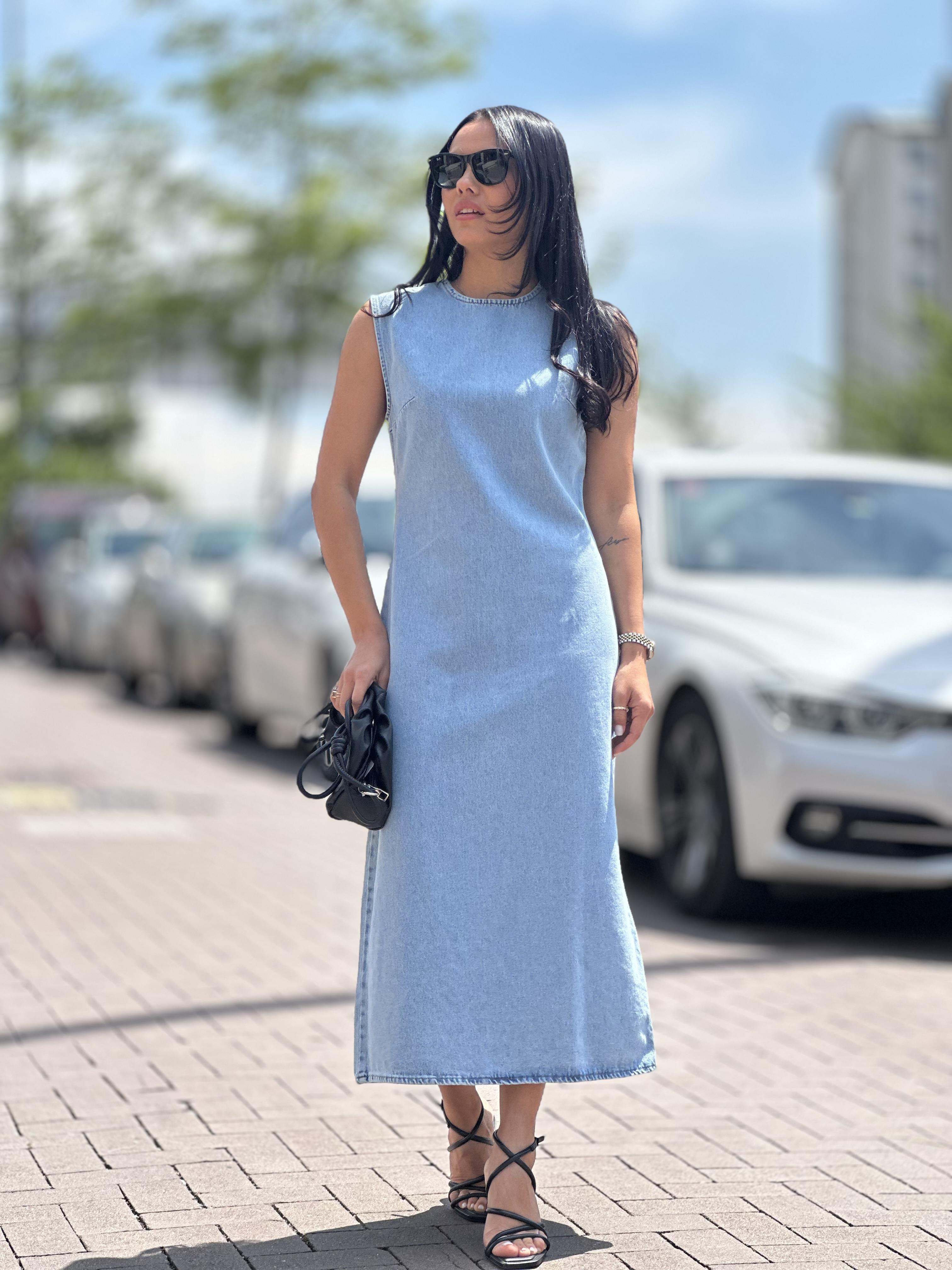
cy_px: 635
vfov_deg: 25.3
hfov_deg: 19.1
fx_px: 2824
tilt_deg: +3.2
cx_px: 476
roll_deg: -1.3
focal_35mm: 77
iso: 32
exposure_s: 1/605
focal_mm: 9
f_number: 2.8
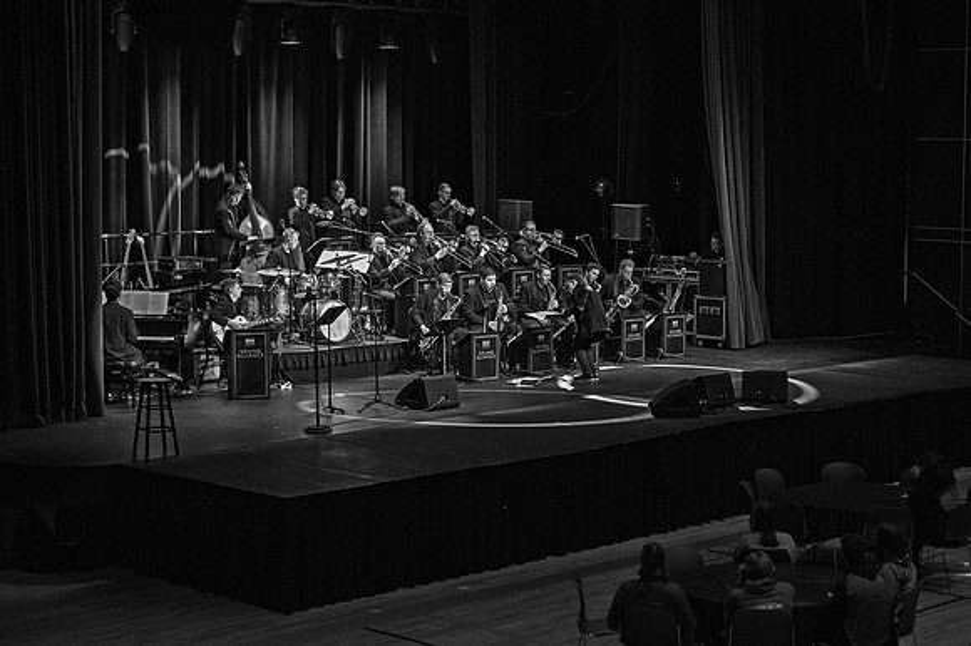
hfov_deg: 27.7
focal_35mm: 73
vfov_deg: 18.6
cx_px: 486
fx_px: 1972
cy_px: 323
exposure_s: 1/320
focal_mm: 70
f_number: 2.8
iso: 4000
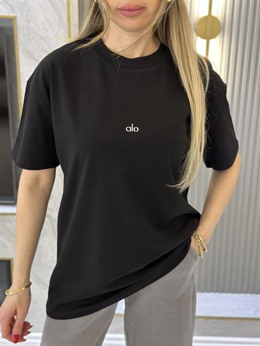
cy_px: 173
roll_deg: -0.9
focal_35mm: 48
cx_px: 130
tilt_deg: -18.0
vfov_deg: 39.7
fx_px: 481
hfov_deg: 30.3
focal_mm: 6.86
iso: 320
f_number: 1.78
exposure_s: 1/50
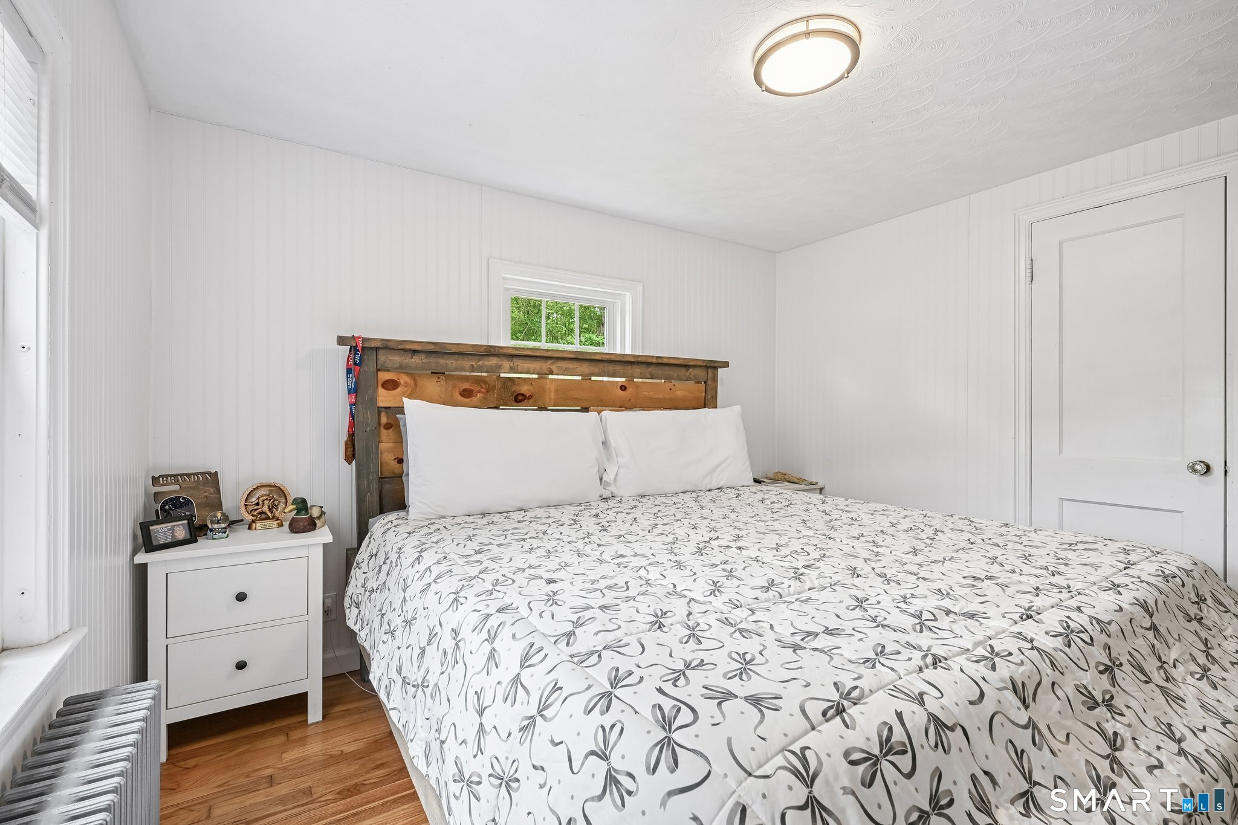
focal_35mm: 16
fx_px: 550
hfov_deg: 96.7
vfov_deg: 73.7
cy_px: 412
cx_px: 619
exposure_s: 1/40
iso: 400
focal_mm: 16
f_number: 8
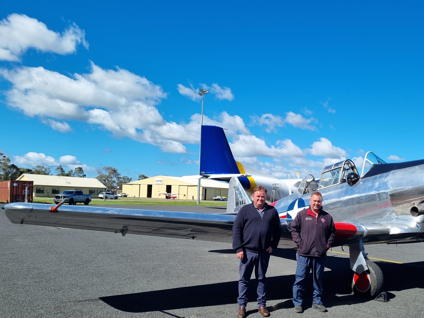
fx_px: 416
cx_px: 271
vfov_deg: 41.6
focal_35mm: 34
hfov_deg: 53.2
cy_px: 188
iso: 50
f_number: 1.8
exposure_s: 1/2800
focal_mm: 5.4
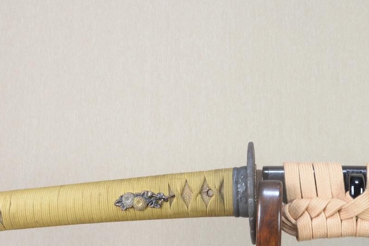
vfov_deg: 25.2
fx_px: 543
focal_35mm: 53
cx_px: 257
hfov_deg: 37.0
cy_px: 181
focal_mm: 20
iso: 400
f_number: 11
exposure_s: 1/2
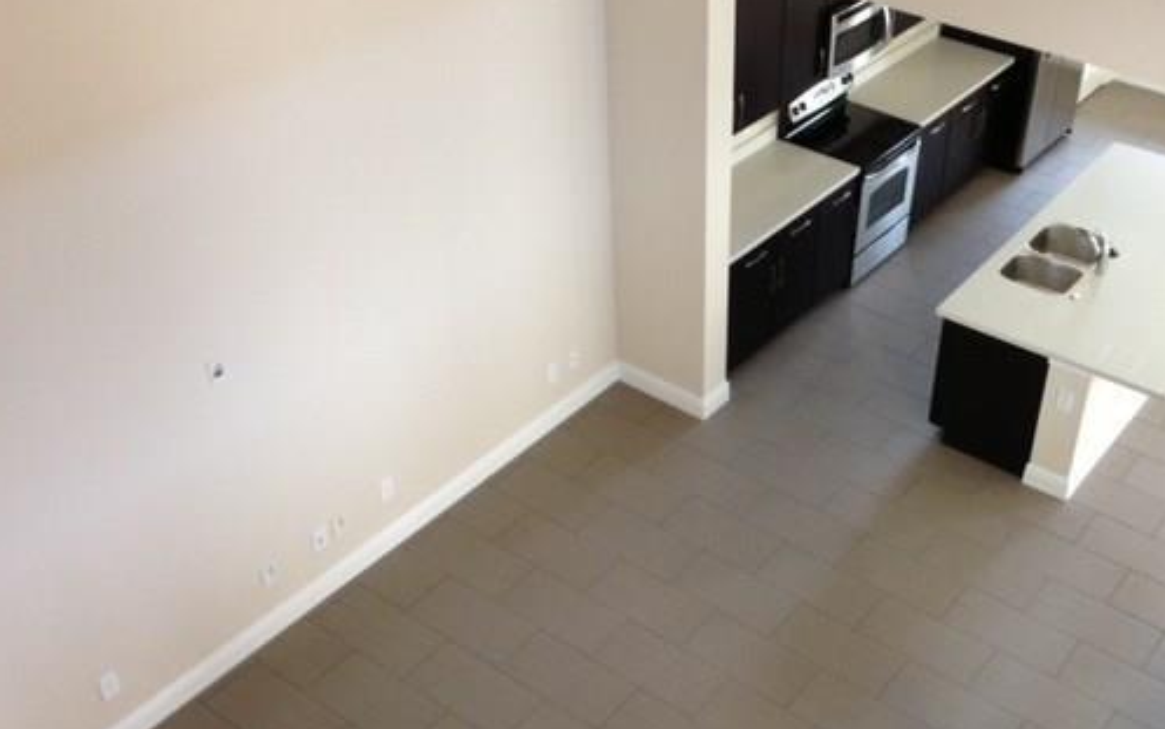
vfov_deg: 28.6
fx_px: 1429
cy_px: 363
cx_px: 738
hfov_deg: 43.9
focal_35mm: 45
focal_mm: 4.13
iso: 100
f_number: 2.4
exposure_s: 1/20
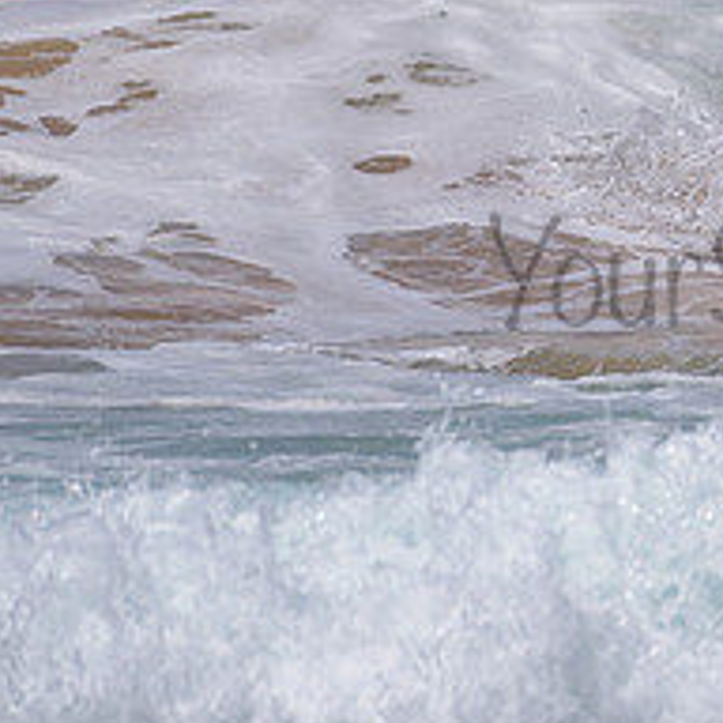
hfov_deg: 1.1
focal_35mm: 1580
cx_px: 990
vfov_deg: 1.1
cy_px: 74
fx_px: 37336
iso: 72
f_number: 5.6
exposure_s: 1/2000
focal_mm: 500
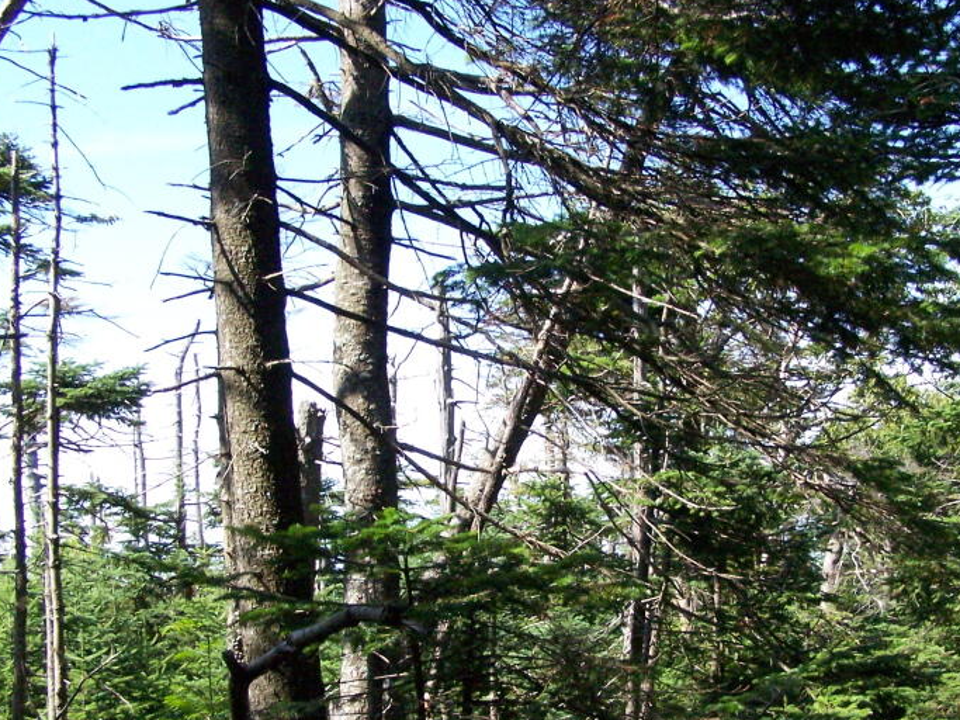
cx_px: 564
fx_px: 1580
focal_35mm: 57
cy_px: 443
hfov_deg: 33.7
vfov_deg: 25.6
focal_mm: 6.3
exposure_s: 1/1000
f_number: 4
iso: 400
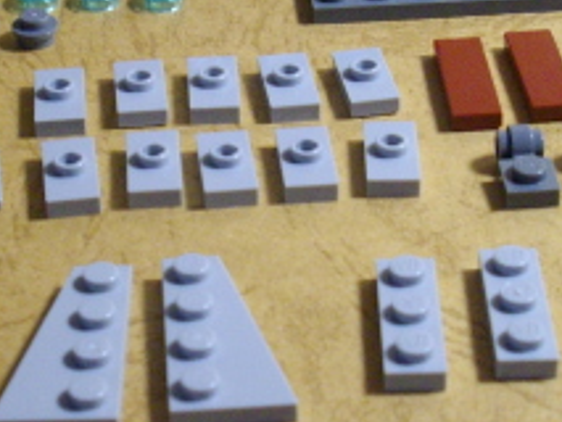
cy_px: 92
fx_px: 1803
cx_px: 266
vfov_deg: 13.3
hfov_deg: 17.7
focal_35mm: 111
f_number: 2.8
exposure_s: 1/50
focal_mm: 6.2
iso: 271
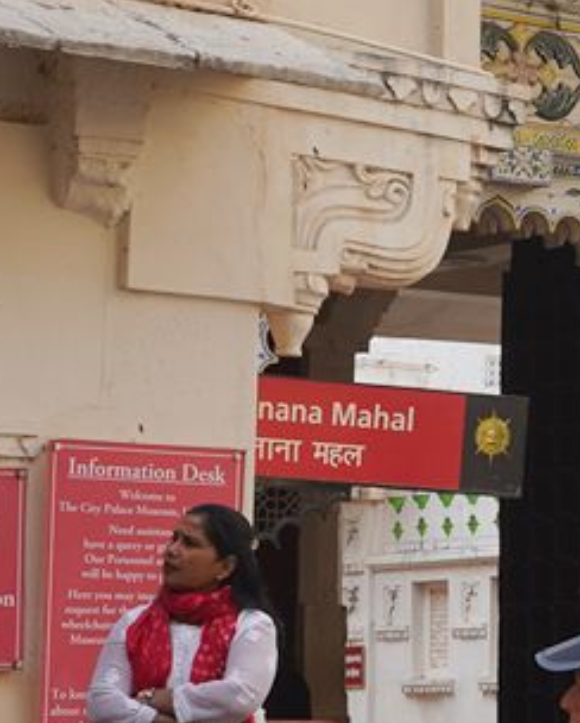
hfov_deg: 9.5
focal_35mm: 148
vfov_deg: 13.0
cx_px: 1276
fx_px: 3169
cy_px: 385
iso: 100
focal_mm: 24
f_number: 10
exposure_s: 1/100
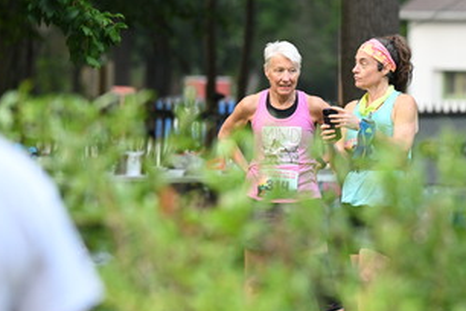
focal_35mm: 359
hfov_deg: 5.7
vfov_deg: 3.8
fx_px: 4647
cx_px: 324
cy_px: 170
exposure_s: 1/1000
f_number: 4
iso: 2200
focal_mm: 200
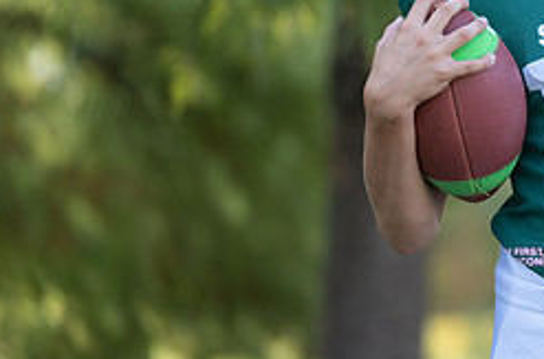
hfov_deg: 5.9
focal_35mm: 348
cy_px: 8
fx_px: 5242
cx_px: 706
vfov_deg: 3.9
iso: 125
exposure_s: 1/320
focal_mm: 129
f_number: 2.8
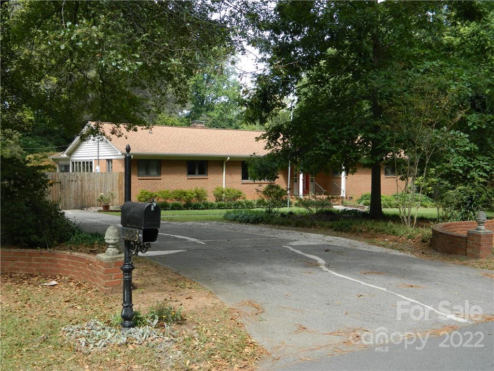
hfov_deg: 45.8
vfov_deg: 35.1
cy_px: 186
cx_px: 247
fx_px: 585
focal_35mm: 41
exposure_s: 1/250
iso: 80
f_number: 3.5
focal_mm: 7.3
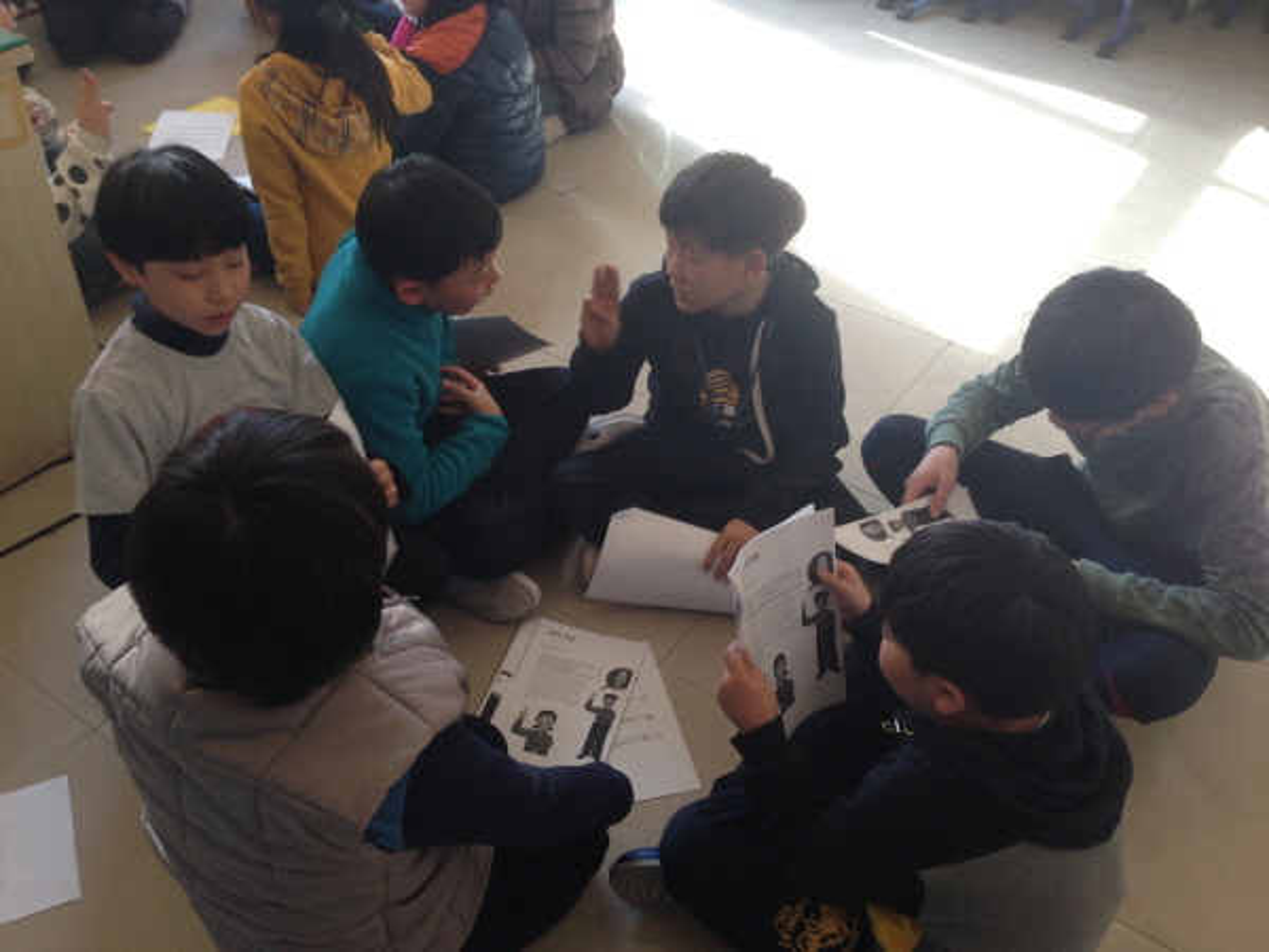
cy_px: 476
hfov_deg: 55.4
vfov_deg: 42.9
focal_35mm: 33
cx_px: 634
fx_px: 1210
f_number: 2.4
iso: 50
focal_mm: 4.12
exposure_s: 1/60
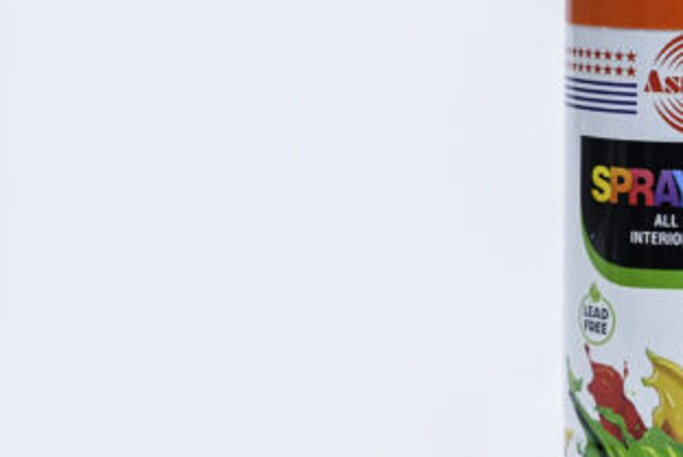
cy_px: 236
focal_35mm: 130
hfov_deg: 15.4
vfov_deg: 10.6
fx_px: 2470
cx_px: 725
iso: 3200
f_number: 9
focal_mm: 58
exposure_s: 1/200
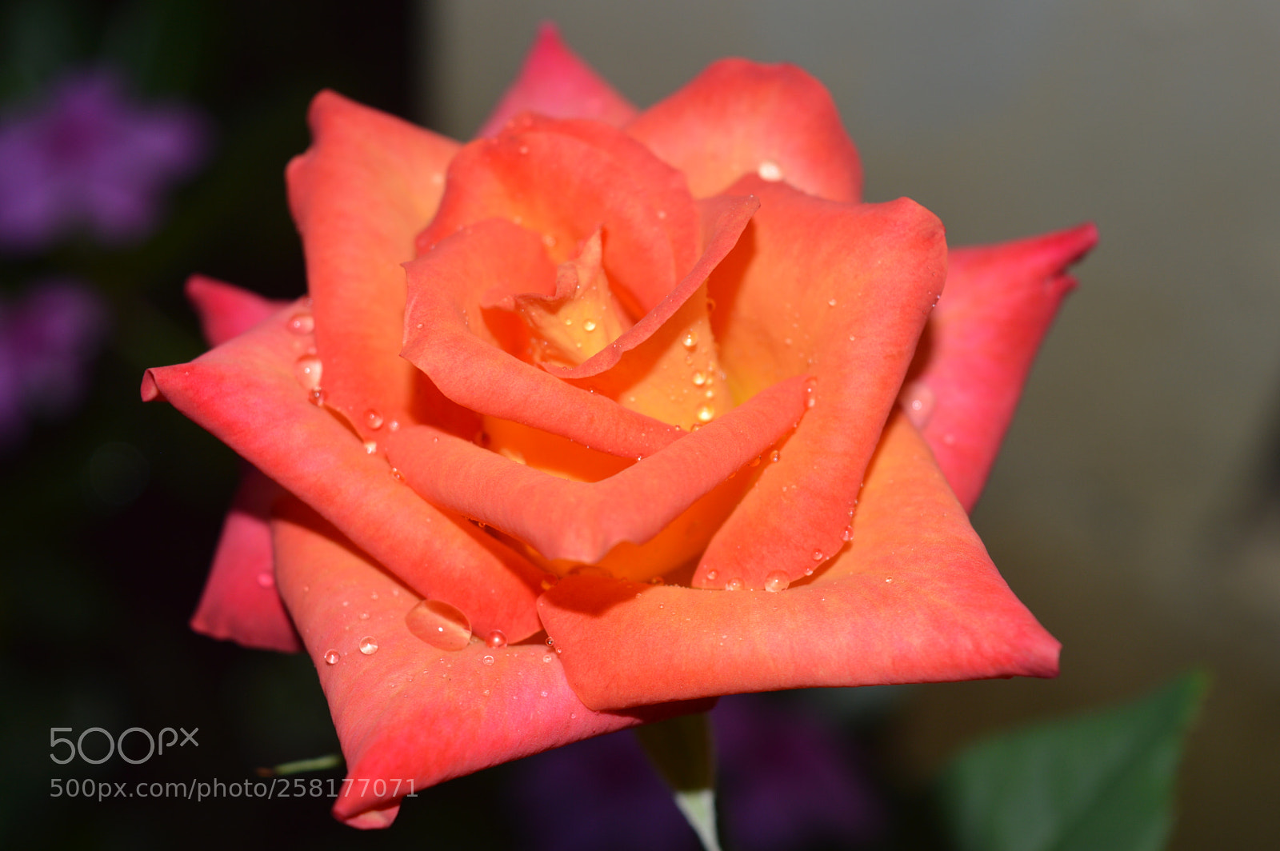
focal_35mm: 72
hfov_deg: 28.1
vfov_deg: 18.9
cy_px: 426
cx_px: 640
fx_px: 2558
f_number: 8
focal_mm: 48
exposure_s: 1/60
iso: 100
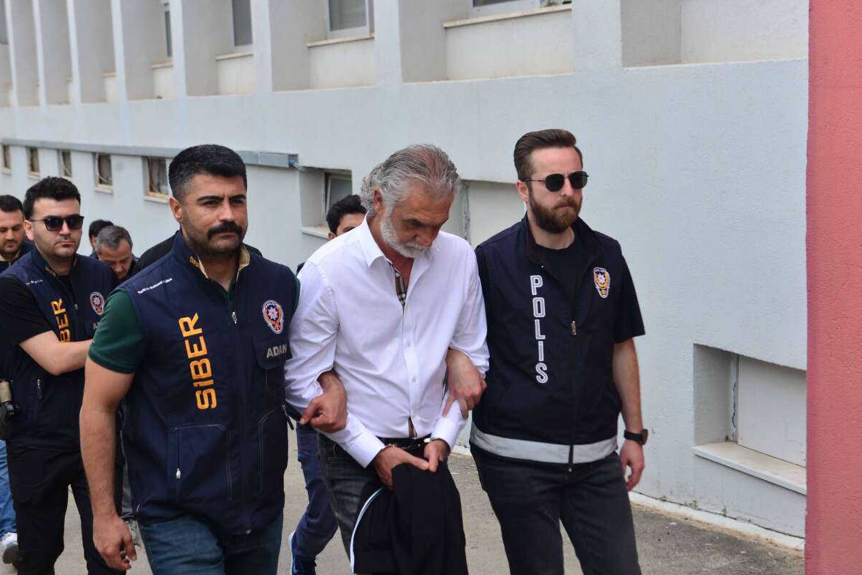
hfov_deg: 33.9
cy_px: 307
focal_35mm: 59
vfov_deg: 23.0
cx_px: 413
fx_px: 1413
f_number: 5.6
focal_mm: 55
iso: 500
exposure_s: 1/800
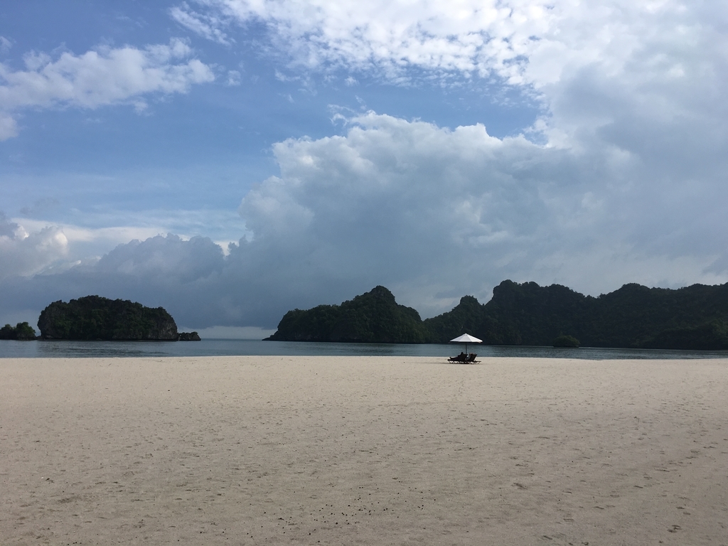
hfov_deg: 61.7
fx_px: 610
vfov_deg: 48.2
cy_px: 273
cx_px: 364
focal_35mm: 29
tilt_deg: +6.5
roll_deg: -1.6
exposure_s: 1/1538
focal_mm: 4.15
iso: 25
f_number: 2.2
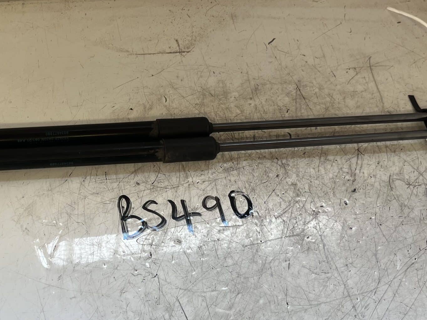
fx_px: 605
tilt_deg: -60.0
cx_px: 120
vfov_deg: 29.7
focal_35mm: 49
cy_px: 162
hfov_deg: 38.2
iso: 64
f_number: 1.6
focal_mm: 5.1
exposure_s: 1/122
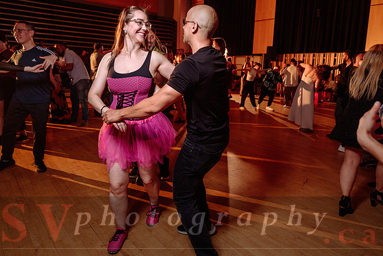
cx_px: 201
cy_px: 111
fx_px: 290
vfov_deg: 47.4
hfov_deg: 66.8
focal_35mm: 27
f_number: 3.2
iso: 800
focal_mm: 24
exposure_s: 1/60
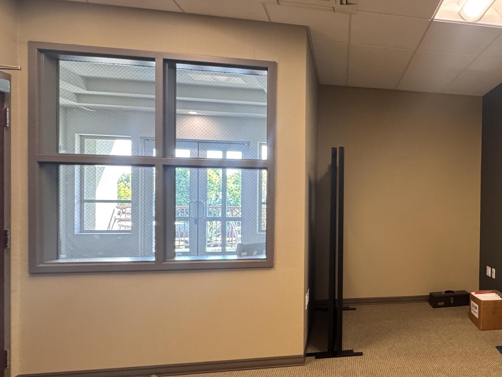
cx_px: 421
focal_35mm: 26
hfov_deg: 60.2
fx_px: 377
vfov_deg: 53.0
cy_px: 201
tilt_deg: -0.9
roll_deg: -0.8
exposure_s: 1/60
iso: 320
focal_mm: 2.22
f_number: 2.2
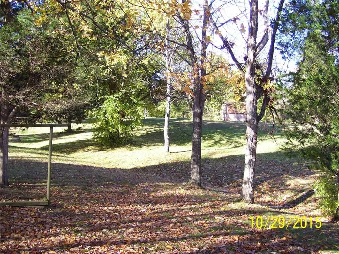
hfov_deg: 51.4
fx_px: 353
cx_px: 170
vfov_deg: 39.7
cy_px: 127
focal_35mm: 36
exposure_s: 1/250
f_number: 2.7
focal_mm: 6
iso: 80
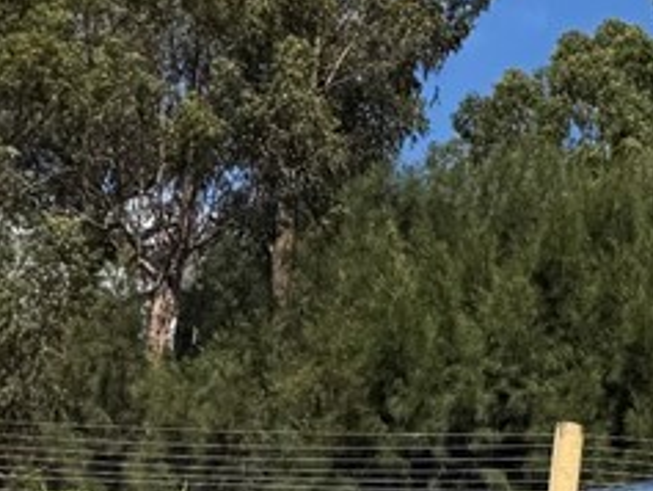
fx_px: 3058
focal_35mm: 162
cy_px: 701
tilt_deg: +12.2
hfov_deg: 9.5
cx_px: 1978
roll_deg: -1.6
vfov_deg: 9.0
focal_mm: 6.76
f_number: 1.78
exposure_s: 1/4405
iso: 80
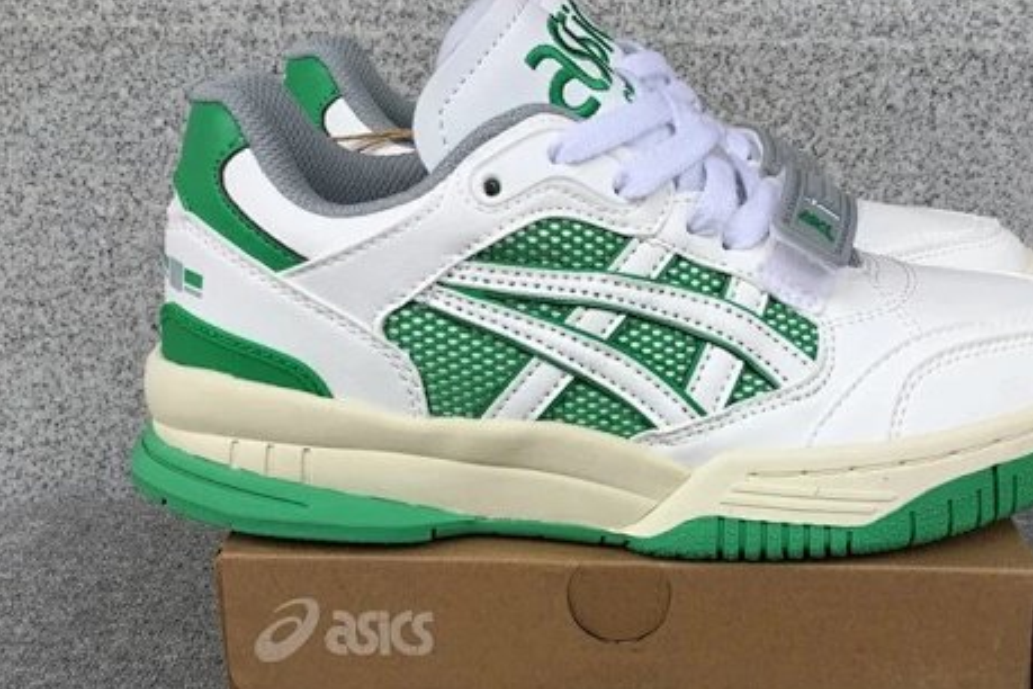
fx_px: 1291
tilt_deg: -22.5
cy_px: 484
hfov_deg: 43.3
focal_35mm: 45
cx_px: 637
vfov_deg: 29.6
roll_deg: -0.9
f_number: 2.4
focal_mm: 3.3
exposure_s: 1/637
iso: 25
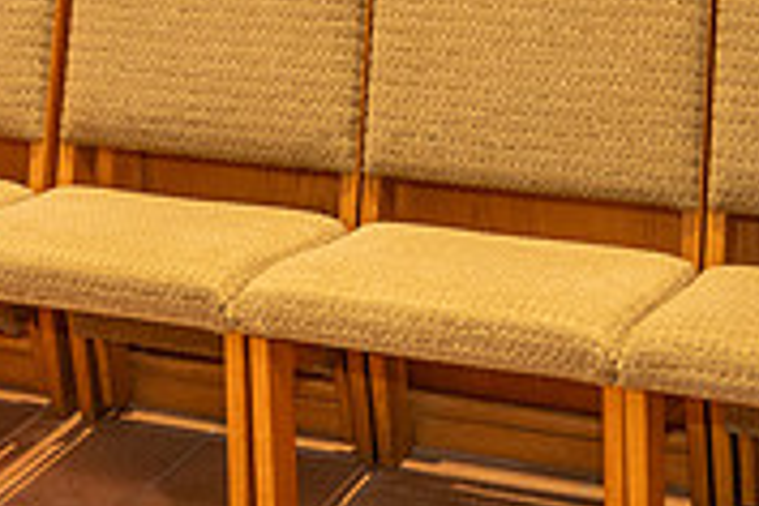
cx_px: 356
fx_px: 2214
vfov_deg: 12.3
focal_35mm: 105
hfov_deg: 19.5
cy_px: -307
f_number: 2.8
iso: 1600
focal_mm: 32
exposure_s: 1/160
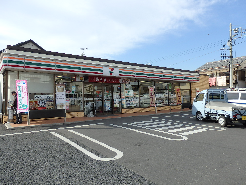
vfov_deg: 54.9
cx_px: 123
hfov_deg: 69.4
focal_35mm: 25
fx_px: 178
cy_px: 92
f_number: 8.7
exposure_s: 1/160
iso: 125
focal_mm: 4.5
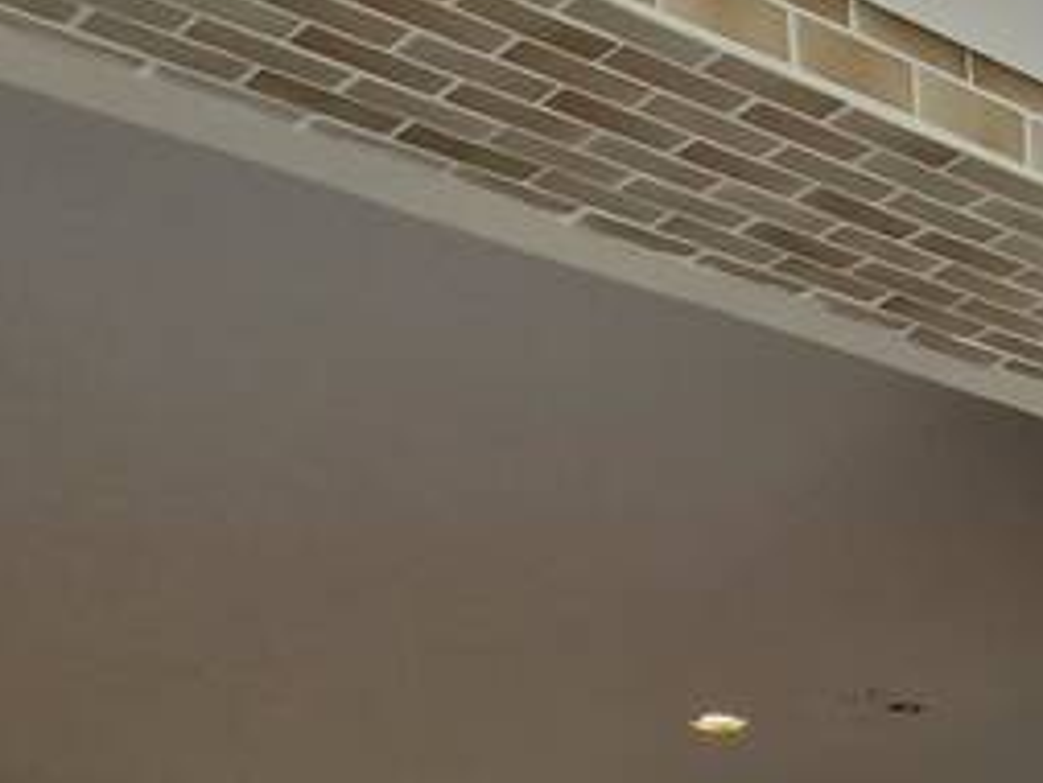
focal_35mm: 74
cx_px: 1249
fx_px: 2231
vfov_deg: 13.9
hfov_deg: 24.0
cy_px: 1892
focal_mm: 1.74
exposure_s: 1/246
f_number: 2.2
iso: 50
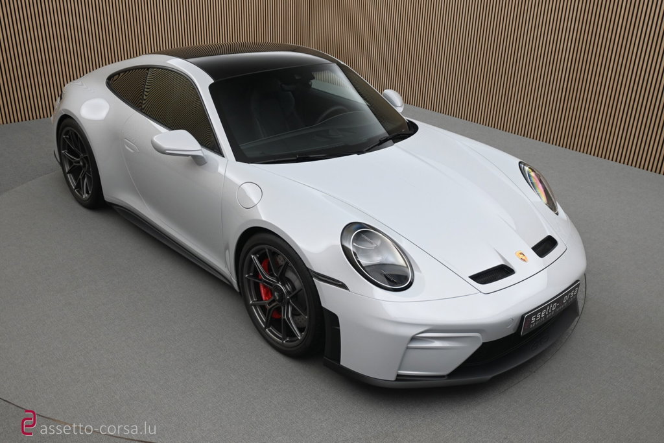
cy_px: 222
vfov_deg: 39.2
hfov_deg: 56.1
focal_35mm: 34
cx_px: 332
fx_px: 623
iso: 360
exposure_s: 1/40
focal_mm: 22.5
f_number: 4
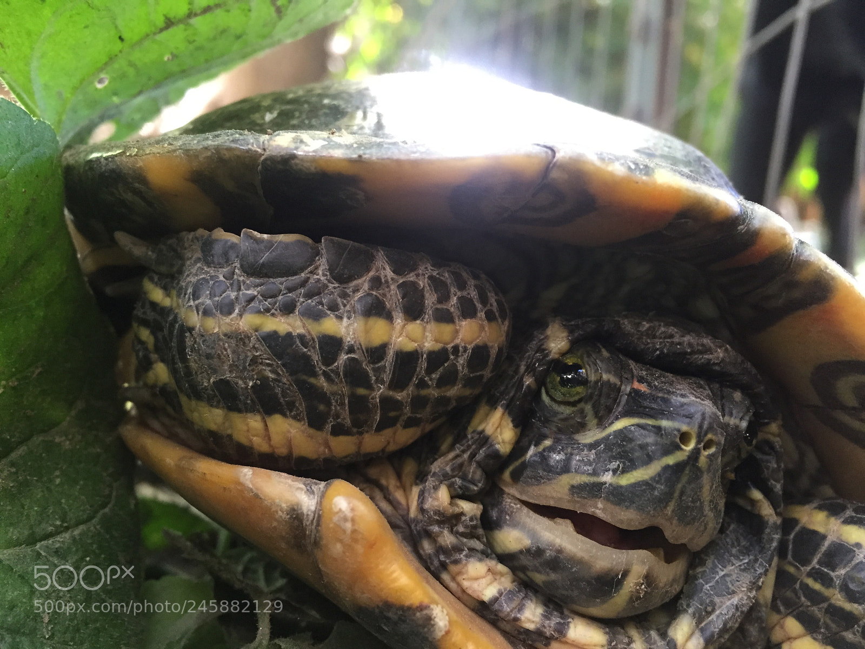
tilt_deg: -7.1
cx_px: 432
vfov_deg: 48.2
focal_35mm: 29
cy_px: 324
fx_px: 725
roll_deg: -2.7
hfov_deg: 61.7
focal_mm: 4.15
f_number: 2.2
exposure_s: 1/30
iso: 160
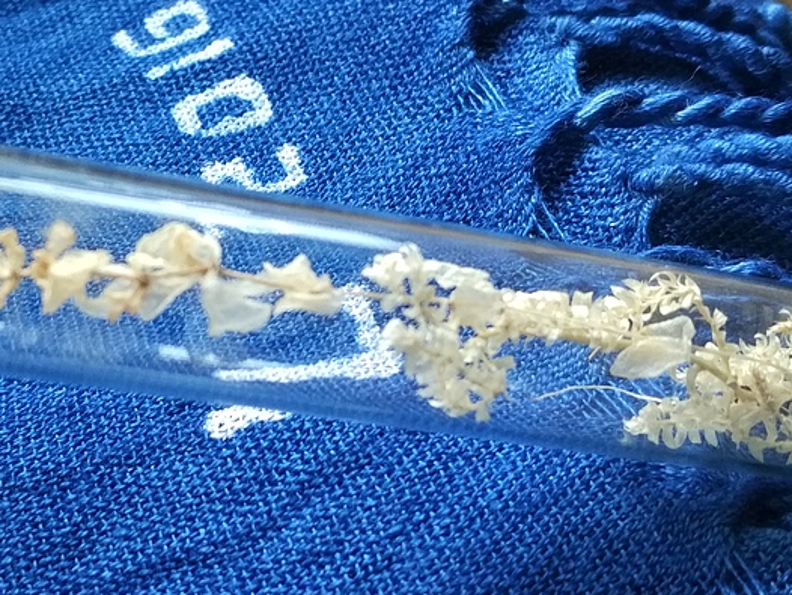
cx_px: 169
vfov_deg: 20.2
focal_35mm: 73
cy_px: 277
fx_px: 1671
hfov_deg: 26.2
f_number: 2
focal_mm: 4.12
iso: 327
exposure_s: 1/50
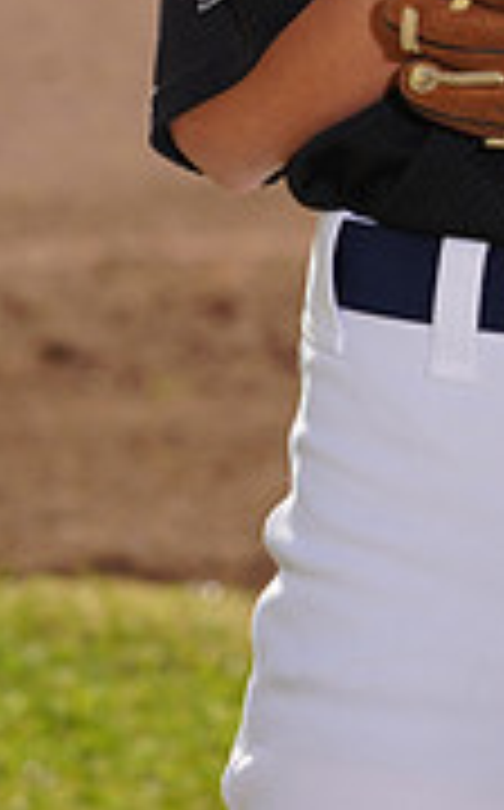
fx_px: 16249
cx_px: 826
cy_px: -490
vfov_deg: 2.8
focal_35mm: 737
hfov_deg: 1.8
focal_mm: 224
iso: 100
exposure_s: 1/200
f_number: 9
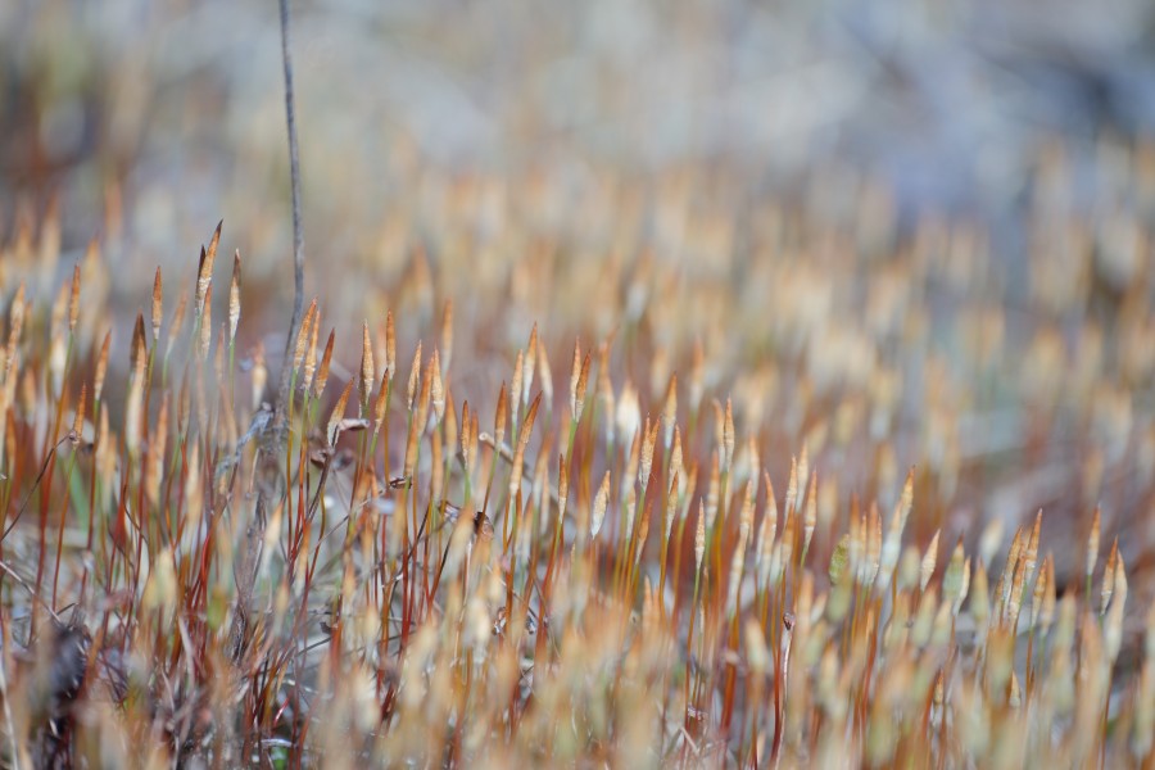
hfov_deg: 4.6
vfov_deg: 3.1
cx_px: 578
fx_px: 14436
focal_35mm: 450
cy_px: 385
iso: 250
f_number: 5.6
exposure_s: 1/800
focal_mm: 300
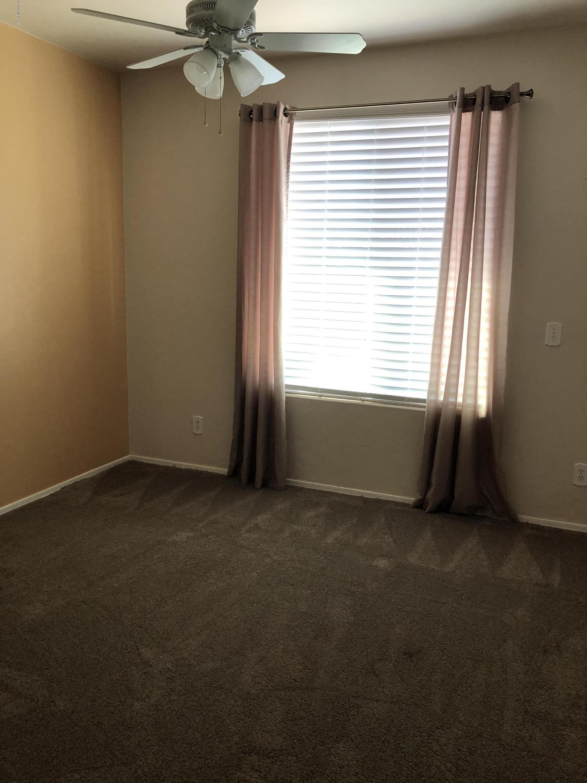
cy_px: 392
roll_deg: -1.8
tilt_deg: -9.5
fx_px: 633
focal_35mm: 28
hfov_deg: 49.7
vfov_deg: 63.4
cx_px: 294
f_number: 1.8
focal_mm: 3.99
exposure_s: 1/30
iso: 40
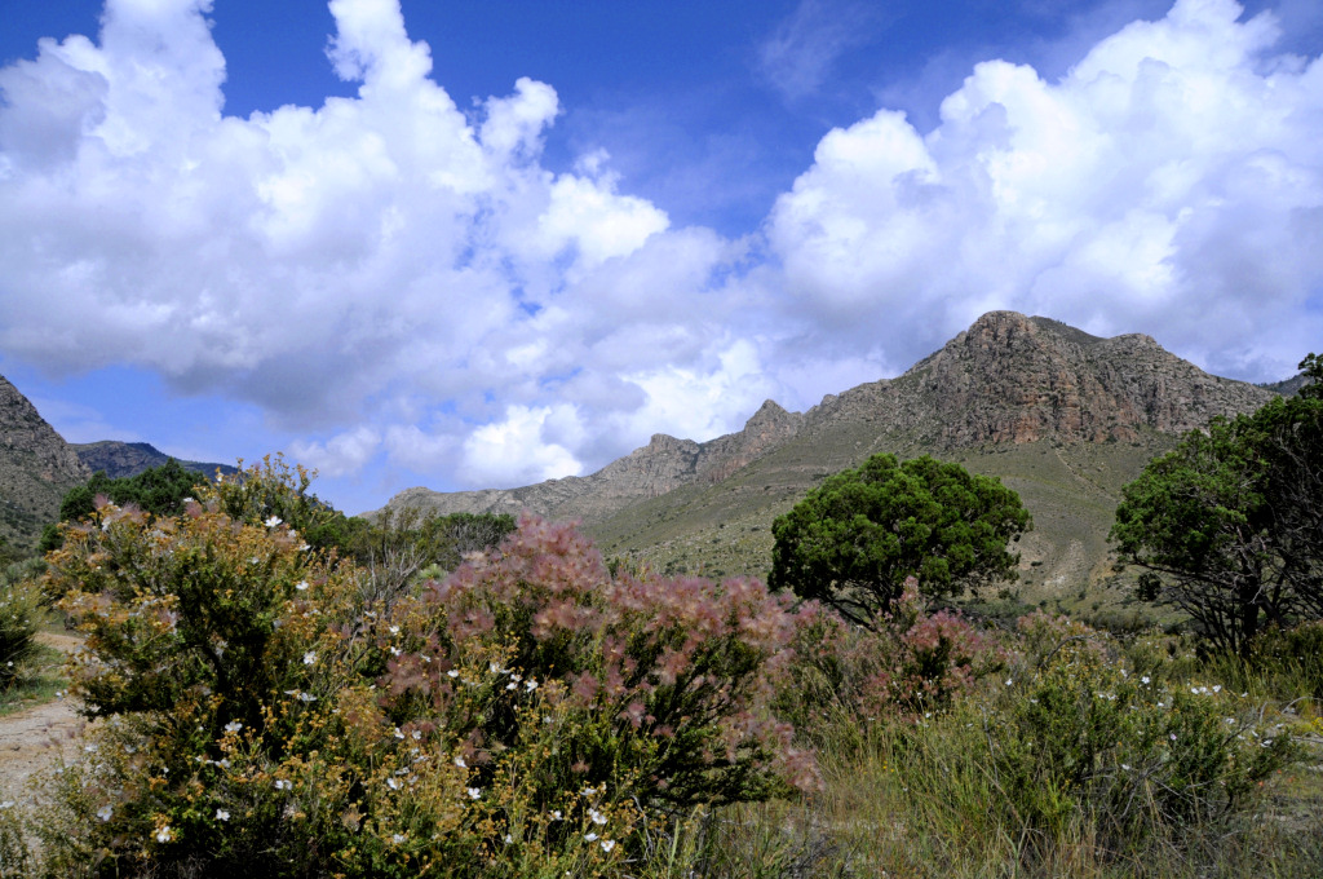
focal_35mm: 27
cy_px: 440
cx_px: 662
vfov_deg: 47.8
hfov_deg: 67.4
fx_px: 991
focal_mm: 18
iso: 200
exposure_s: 1/500
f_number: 10
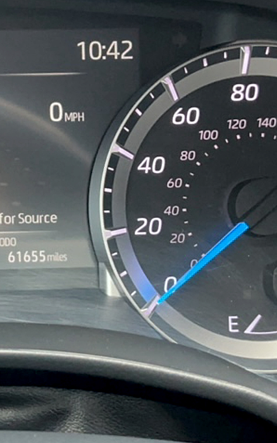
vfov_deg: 31.9
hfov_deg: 19.2
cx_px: -54
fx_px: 773
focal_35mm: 64
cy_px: 188
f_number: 1.8
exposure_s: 1/60
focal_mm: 3
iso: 100
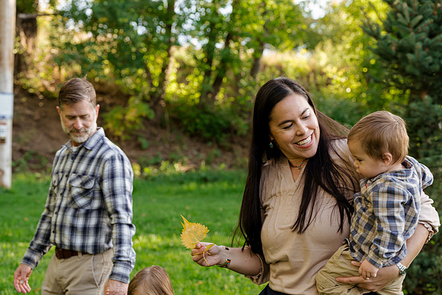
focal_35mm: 70
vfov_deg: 19.5
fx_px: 860
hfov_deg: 28.8
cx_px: 221
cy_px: 148
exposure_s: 1/200
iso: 640
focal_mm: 70
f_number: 5
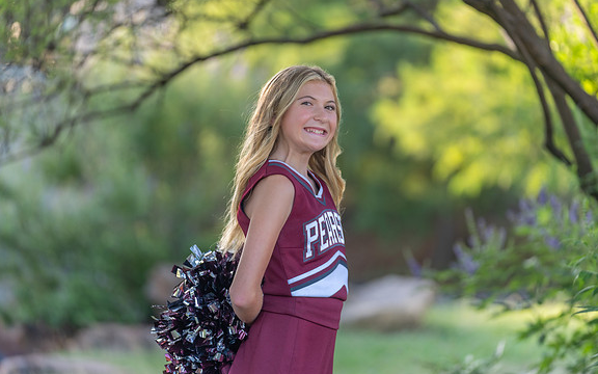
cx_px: 299
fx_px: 2510
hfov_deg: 13.6
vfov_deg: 8.5
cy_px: 189
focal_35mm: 154
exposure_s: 1/320
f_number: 2.8
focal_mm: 150
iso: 320
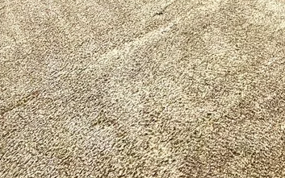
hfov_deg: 43.2
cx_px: 243
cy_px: -97
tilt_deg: -24.9
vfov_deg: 23.3
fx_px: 334
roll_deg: -0.3
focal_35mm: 43
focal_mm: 2.22
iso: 320
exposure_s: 1/60
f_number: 2.2
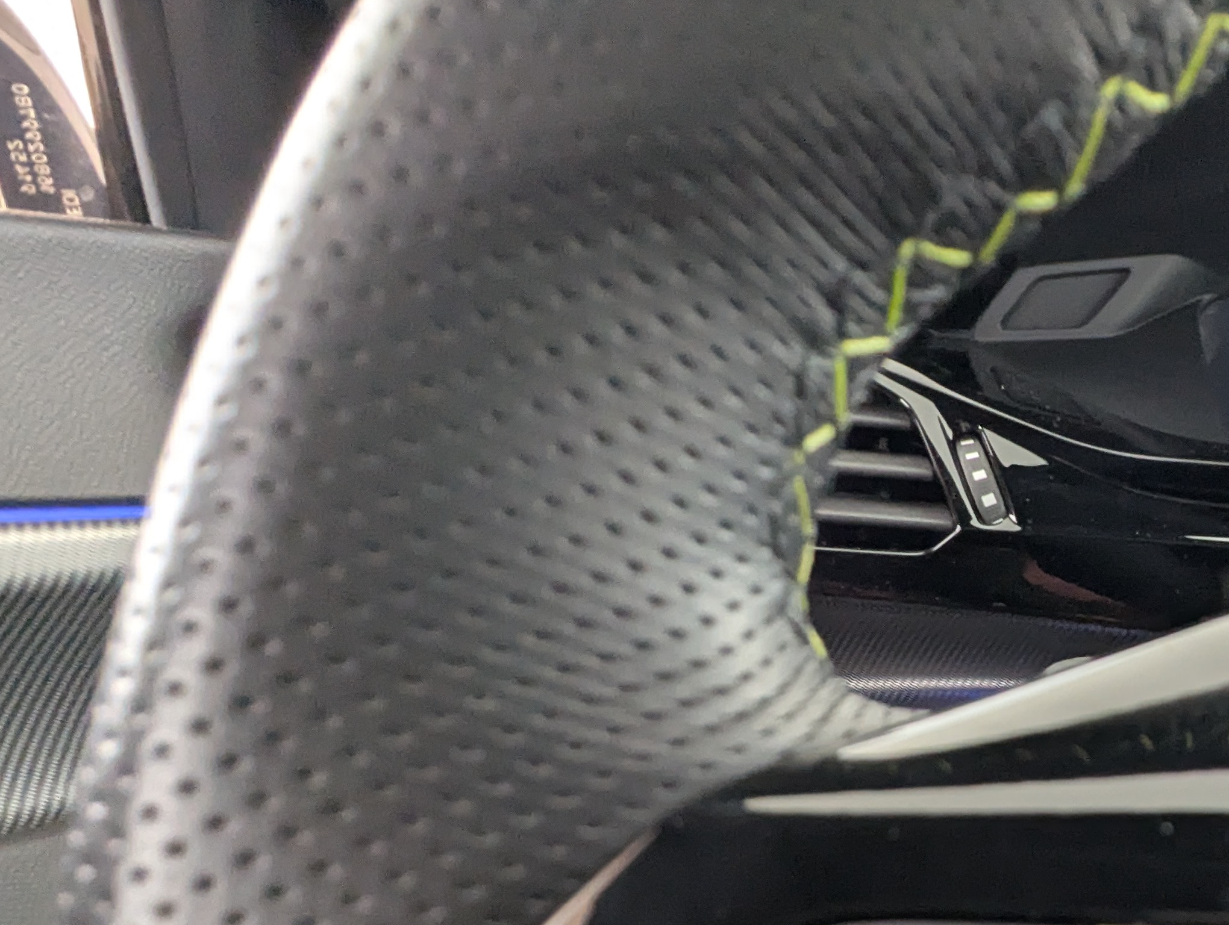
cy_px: 892
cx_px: 1142
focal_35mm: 32
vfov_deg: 39.8
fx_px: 1138
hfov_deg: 49.5
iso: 294
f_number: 2.2
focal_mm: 2.35
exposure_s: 1/33.8
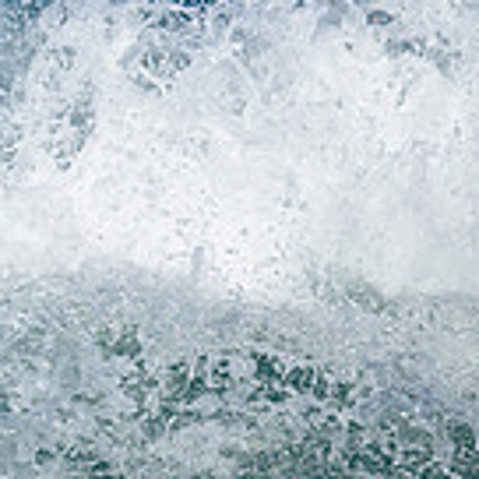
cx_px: -502
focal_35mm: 2992
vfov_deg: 0.6
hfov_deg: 0.6
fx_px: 46841
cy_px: 47
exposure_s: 1/2000
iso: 320
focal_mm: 800
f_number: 6.3
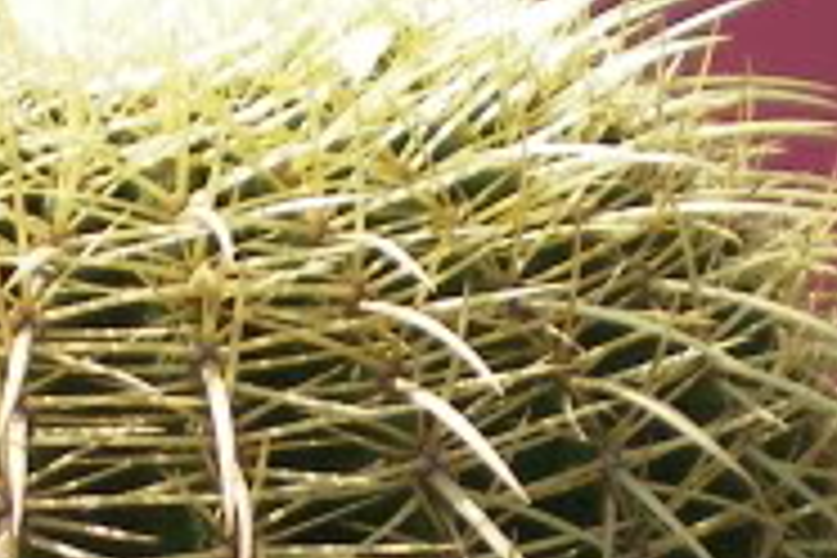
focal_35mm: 170
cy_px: 684
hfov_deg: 12.0
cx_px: 90
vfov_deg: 8.0
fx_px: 3952
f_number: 3.1
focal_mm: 6.3
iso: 64
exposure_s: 1/400
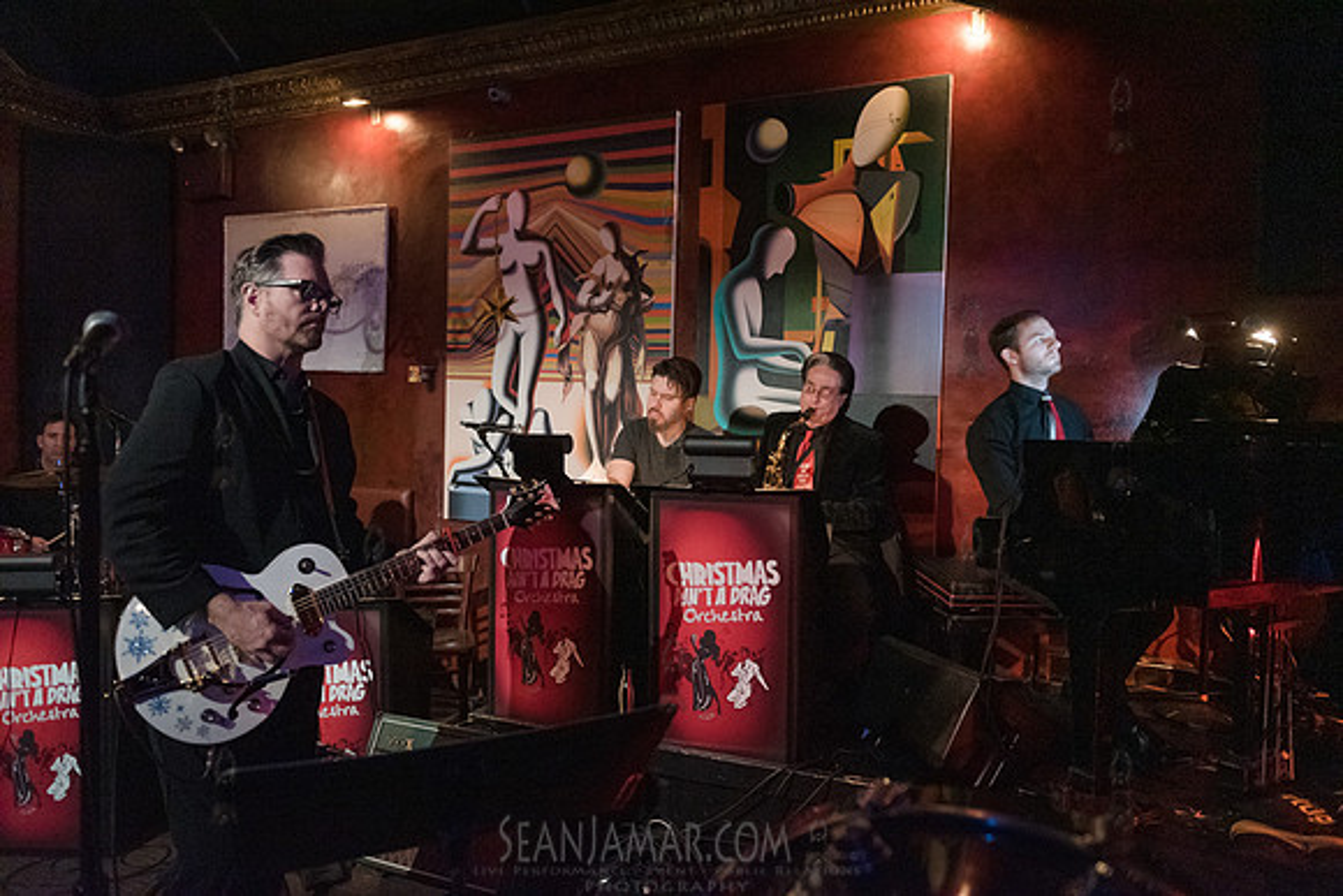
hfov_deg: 73.7
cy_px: 448
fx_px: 896
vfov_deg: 53.2
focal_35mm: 24
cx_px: 672
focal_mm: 24
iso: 5000
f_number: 2.8
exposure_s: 1/160
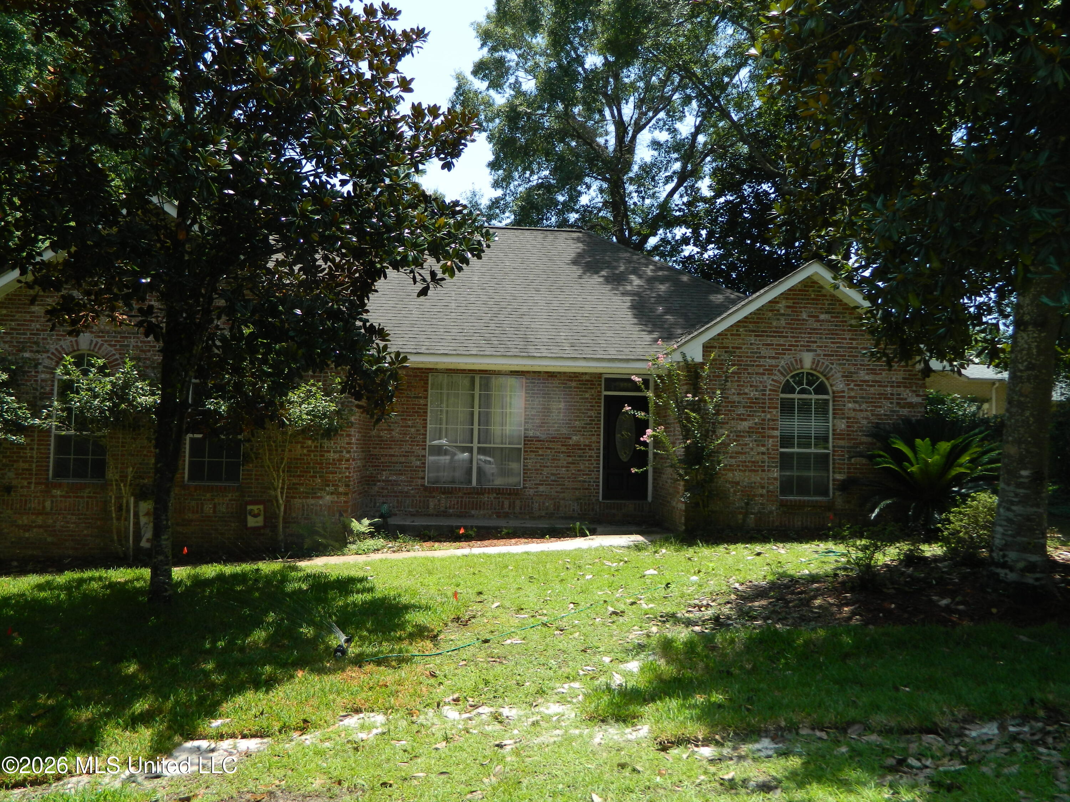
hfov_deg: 63.4
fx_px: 865
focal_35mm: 28
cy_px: 401
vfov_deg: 49.7
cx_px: 535
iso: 80
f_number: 3.2
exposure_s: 1/400
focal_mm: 5.1
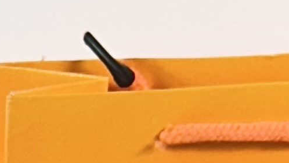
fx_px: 3241
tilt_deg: -25.5
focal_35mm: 423
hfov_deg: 5.0
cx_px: -297
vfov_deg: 2.7
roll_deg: +1.0
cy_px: 944
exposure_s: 1/100
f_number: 1.78
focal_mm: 6.86
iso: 64
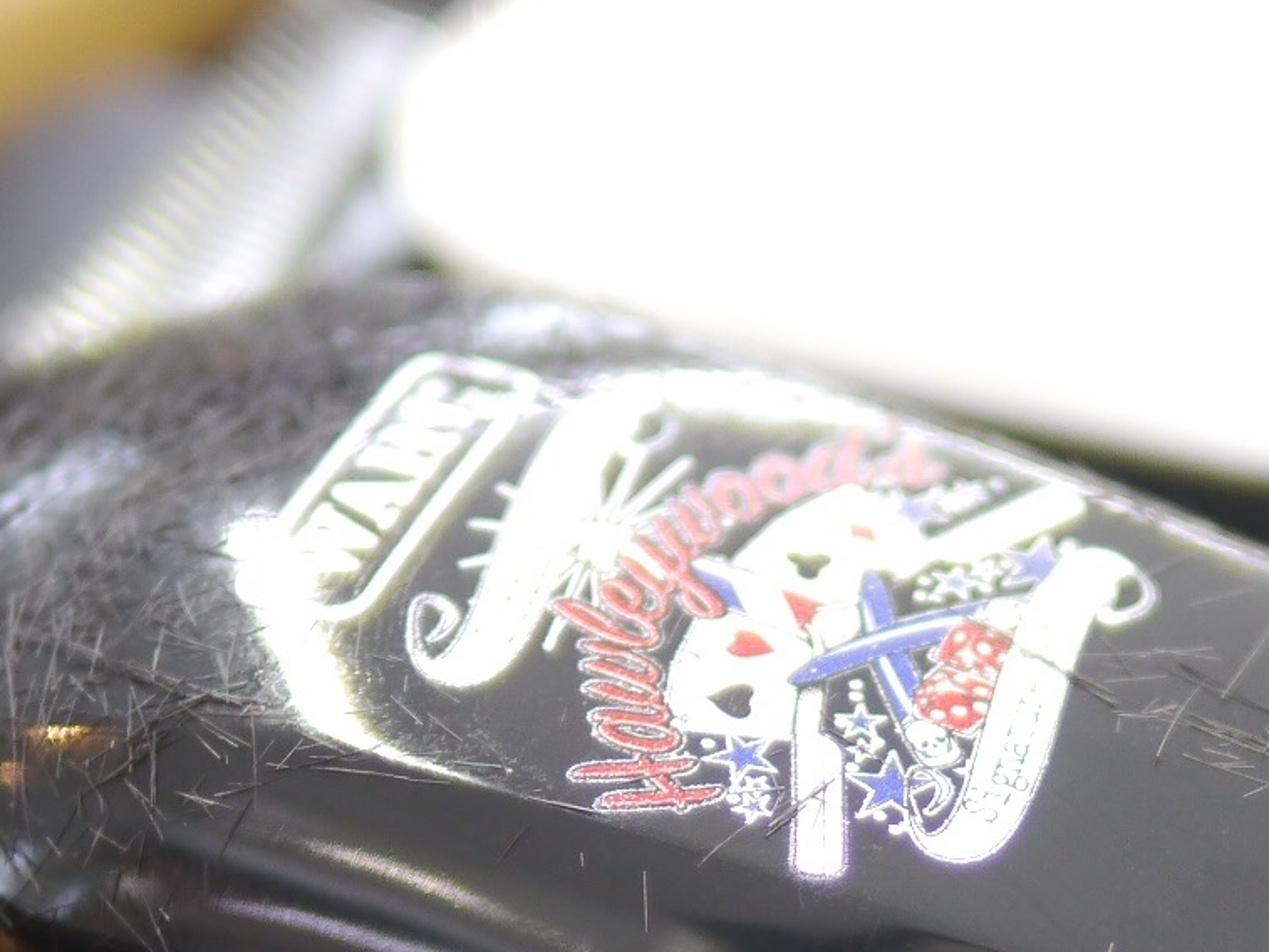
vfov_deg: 9.8
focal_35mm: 150
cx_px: 934
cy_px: 1136
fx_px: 5500
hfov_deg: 13.1
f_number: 1.4
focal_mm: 25
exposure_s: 1/60
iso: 500
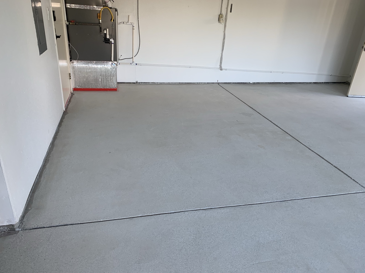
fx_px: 274
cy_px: 136
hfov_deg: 67.3
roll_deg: -5.5
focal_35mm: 26
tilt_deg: -26.1
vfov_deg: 53.1
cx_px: 182
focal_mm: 4.25
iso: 50
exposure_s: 1/122
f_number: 1.8
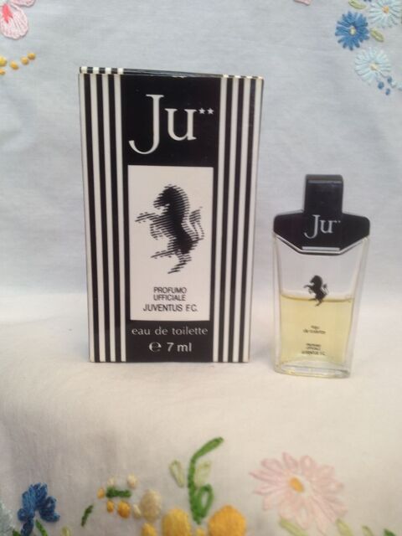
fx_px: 542
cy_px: 268
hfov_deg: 40.7
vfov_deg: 52.6
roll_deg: -0.7
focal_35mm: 35
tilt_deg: -14.0
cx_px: 201
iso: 50
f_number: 2.4
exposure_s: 1/20
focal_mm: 4.28
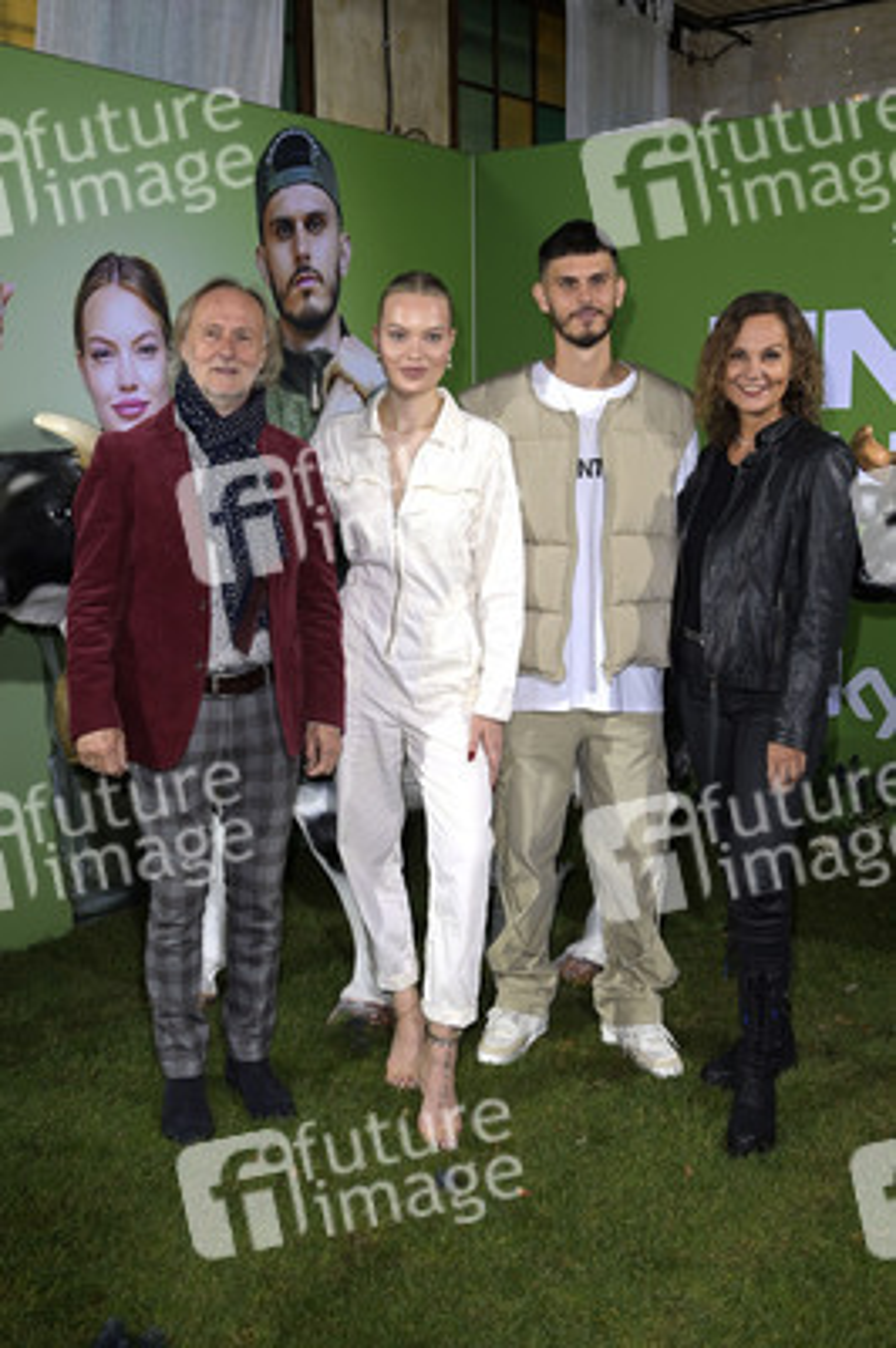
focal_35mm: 38
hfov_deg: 35.0
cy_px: 674
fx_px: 1421
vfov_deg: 50.7
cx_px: 448
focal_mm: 38
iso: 2500
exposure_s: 1/250
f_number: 5.6
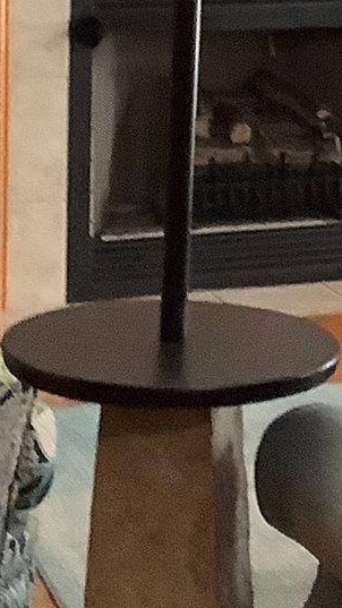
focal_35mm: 145
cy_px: 63
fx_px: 2338
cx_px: 467
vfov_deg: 14.7
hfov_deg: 8.2
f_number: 2.4
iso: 320
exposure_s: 1/60
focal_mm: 3.3
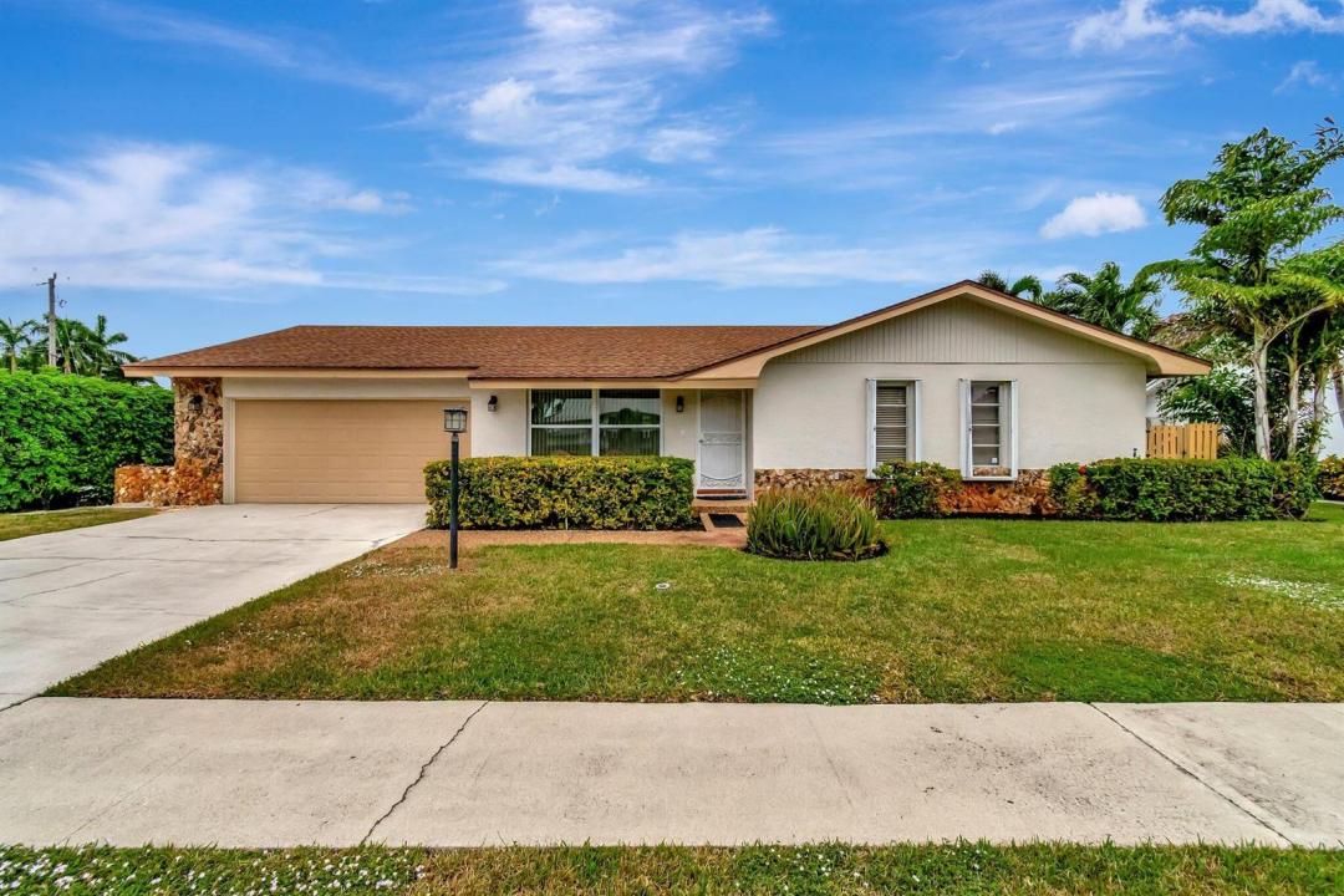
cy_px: 448
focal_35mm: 15
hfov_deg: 100.4
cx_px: 672
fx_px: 560
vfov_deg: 77.3
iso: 1000
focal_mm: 10
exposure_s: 1/4000
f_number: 8
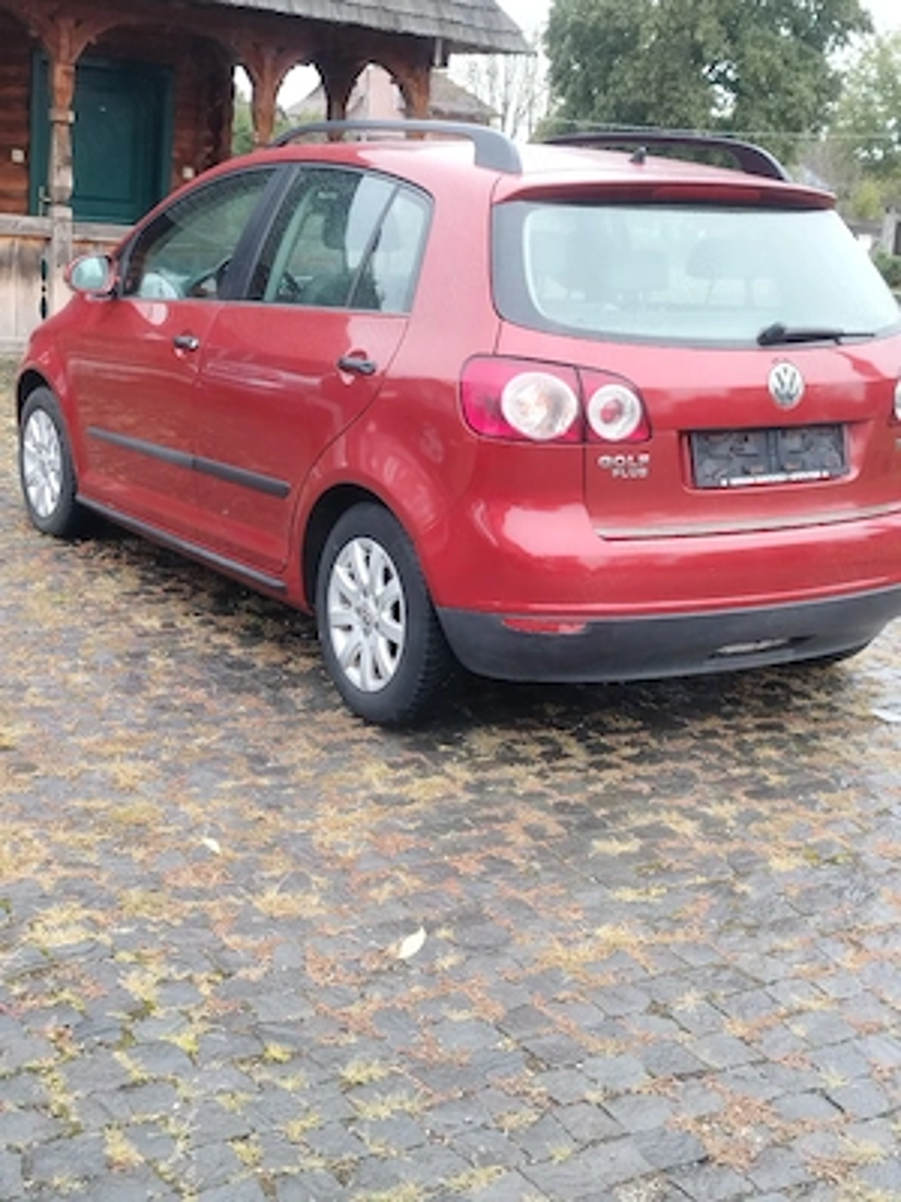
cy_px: 601
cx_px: 450
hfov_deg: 56.8
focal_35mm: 24
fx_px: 833
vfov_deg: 71.6
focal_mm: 5.89
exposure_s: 1/50
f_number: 1.89
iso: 100
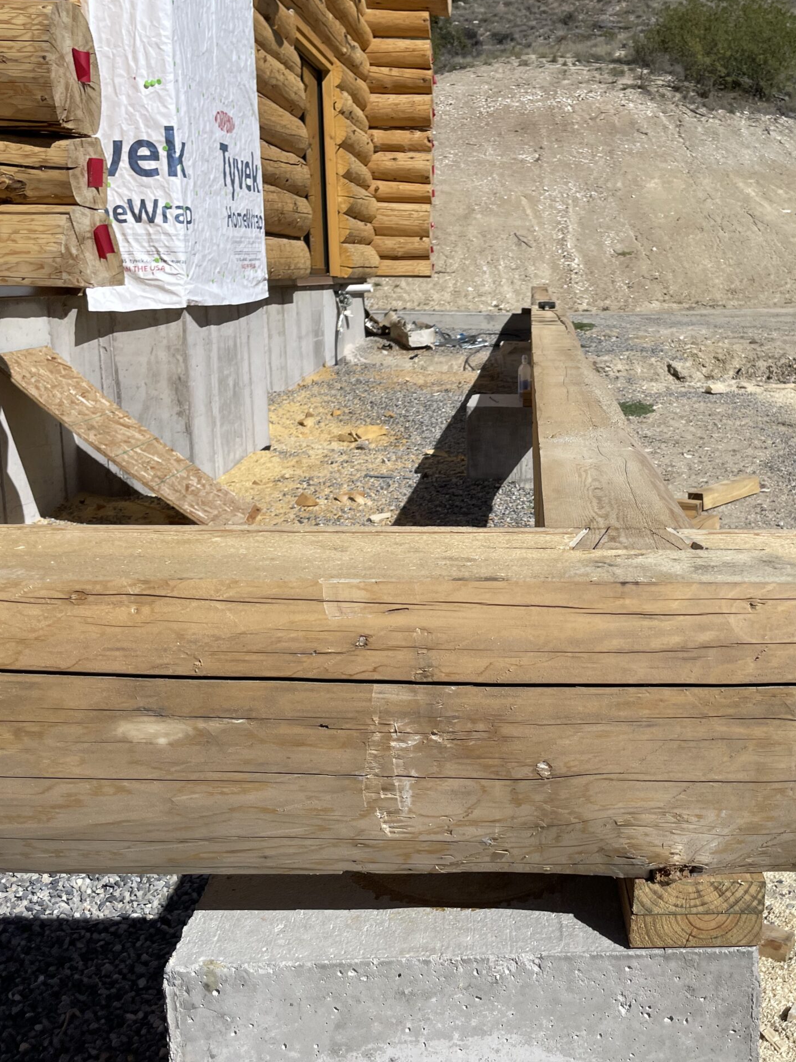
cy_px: 530
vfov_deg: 52.6
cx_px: 560
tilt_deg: -12.9
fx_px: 1073
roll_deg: +0.5
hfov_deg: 39.9
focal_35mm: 35
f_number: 1.6
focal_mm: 4.2
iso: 32
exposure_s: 1/8403
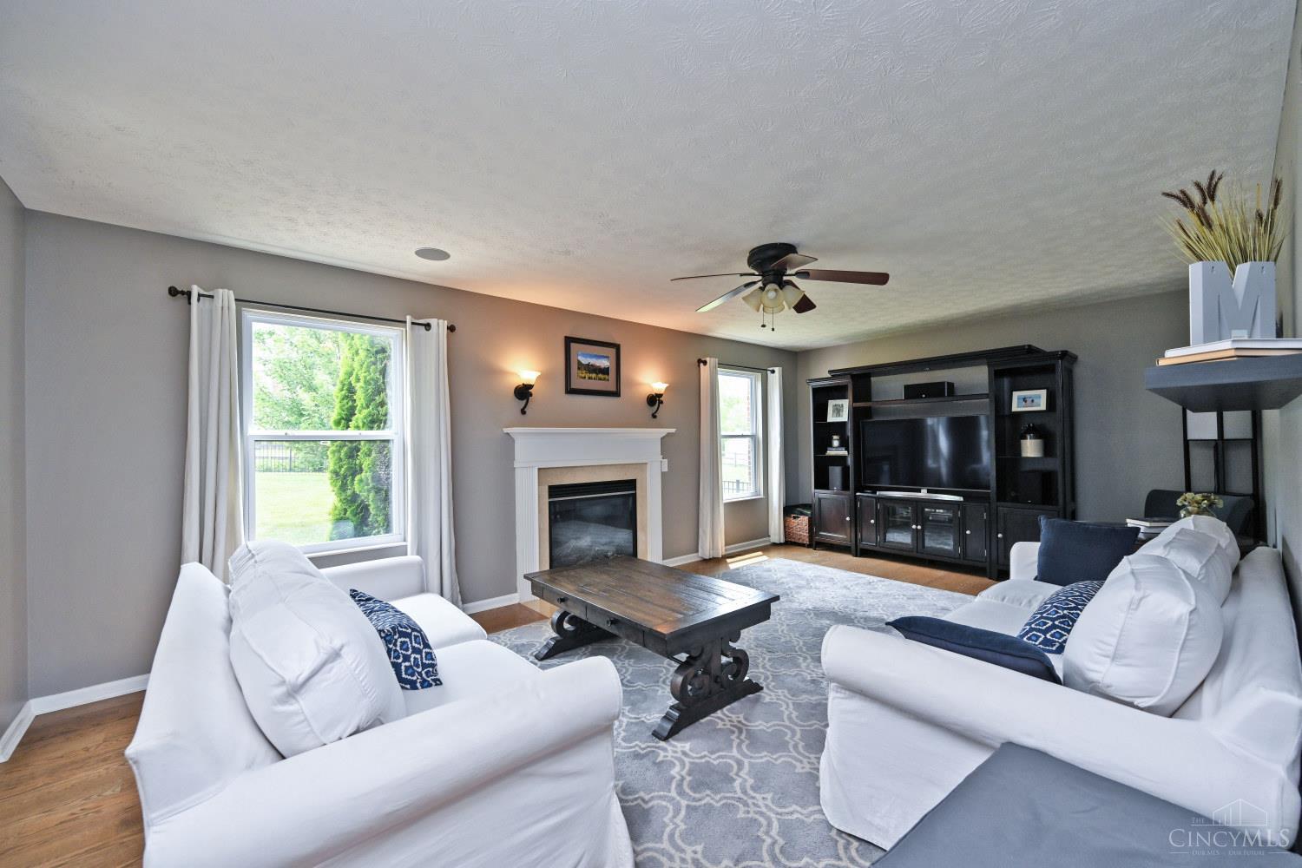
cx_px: 651
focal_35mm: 14
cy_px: 434
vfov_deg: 81.2
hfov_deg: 104.3
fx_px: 506
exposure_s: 1/100
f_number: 5
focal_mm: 14
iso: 200
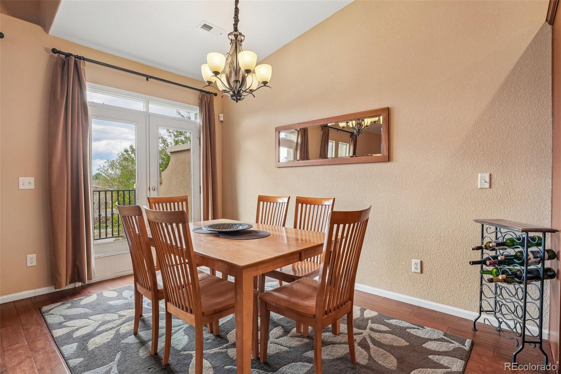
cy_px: 187
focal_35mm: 16
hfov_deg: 95.0
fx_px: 257
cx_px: 280
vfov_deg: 72.0
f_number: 8
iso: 320
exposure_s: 1/30
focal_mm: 11
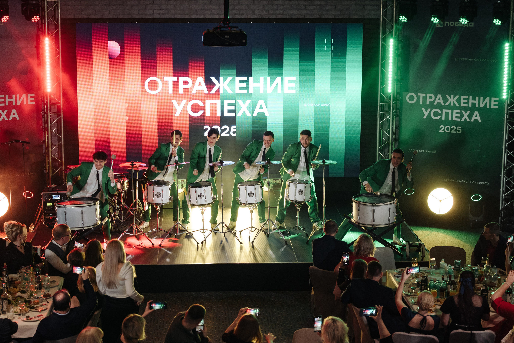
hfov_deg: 28.5
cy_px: 172
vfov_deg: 19.2
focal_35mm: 71
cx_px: 257
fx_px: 1014
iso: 2500
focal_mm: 71
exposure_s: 1/160
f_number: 3.5
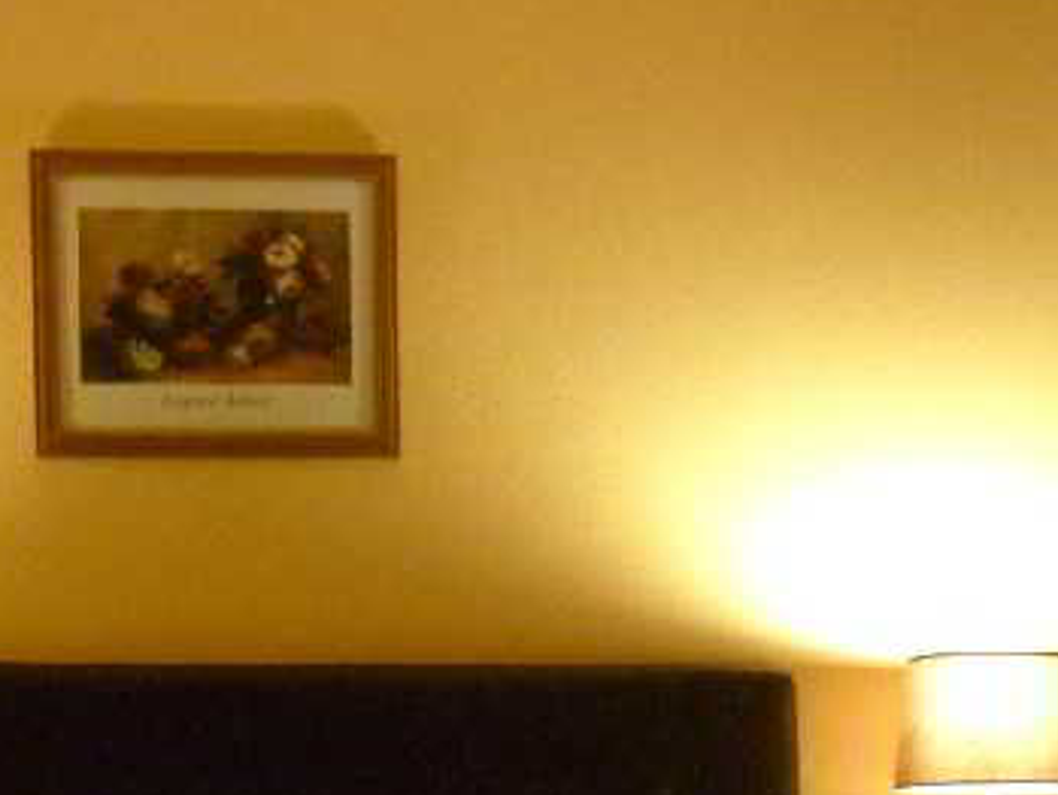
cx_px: 452
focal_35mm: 71
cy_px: 898
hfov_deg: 27.4
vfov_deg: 19.7
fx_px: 2171
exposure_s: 1/15
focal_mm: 5.5
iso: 400
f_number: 2.8
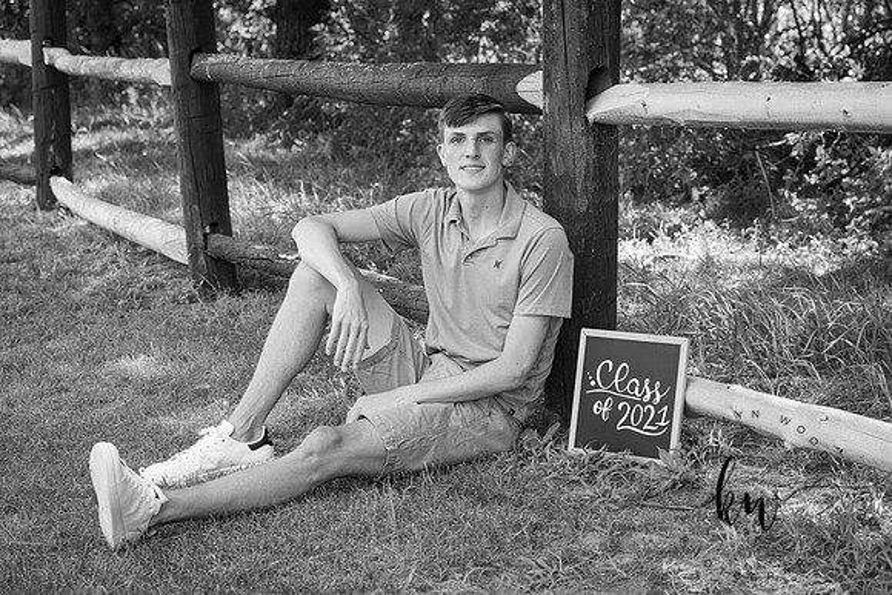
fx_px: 2032
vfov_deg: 16.7
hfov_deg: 24.8
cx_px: 446
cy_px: 298
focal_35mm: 82
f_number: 6.3
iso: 500
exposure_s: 1/200
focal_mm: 82
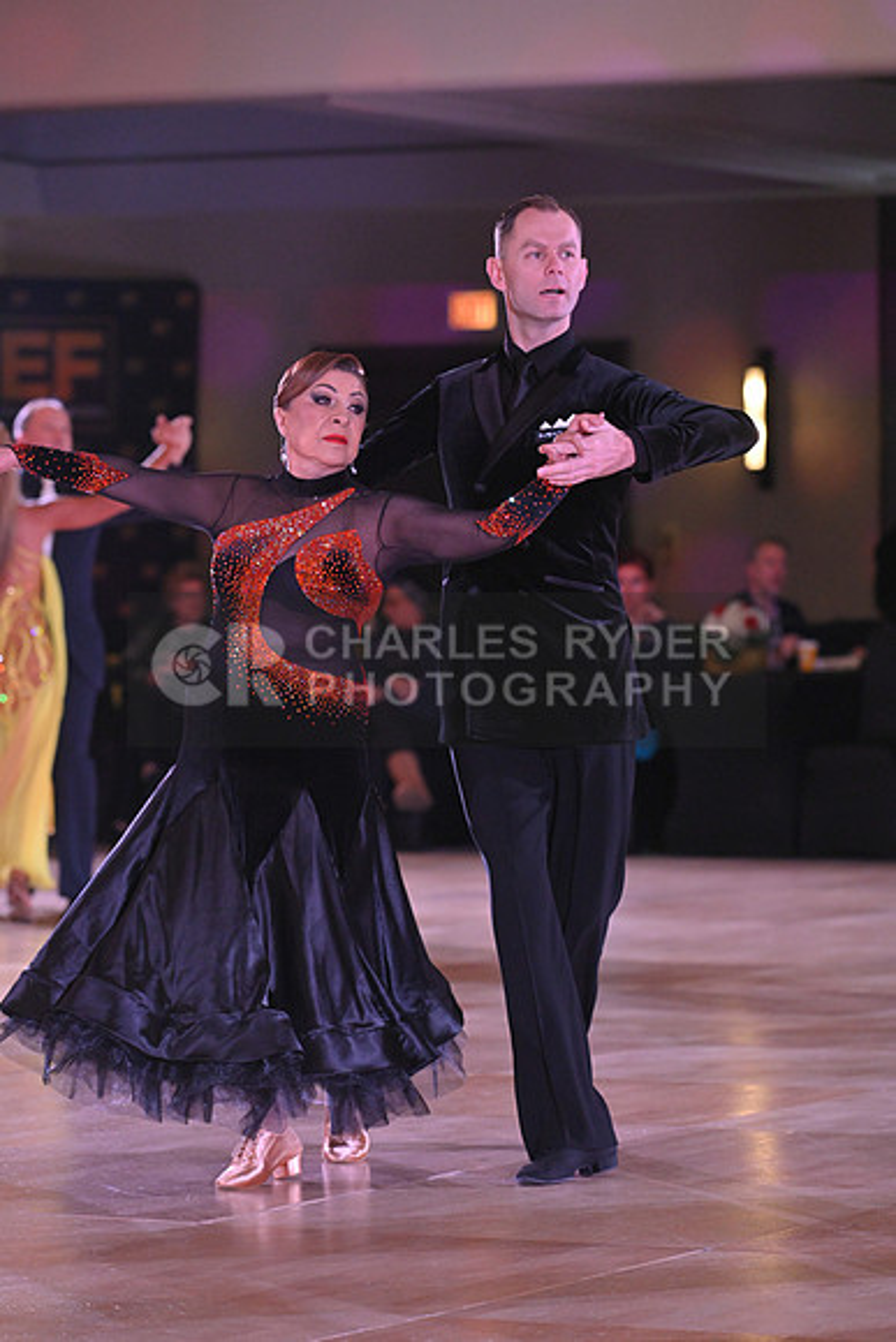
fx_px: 5783
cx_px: 448
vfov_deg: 13.2
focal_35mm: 155
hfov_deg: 8.9
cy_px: 671
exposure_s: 1/320
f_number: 5
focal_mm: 155
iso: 3200
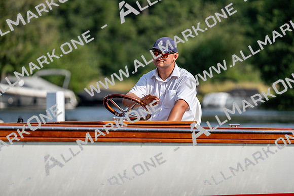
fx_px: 2908
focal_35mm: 356
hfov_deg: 5.8
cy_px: 98
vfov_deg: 3.9
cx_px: 147
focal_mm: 356
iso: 160
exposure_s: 1/1600
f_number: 6.3
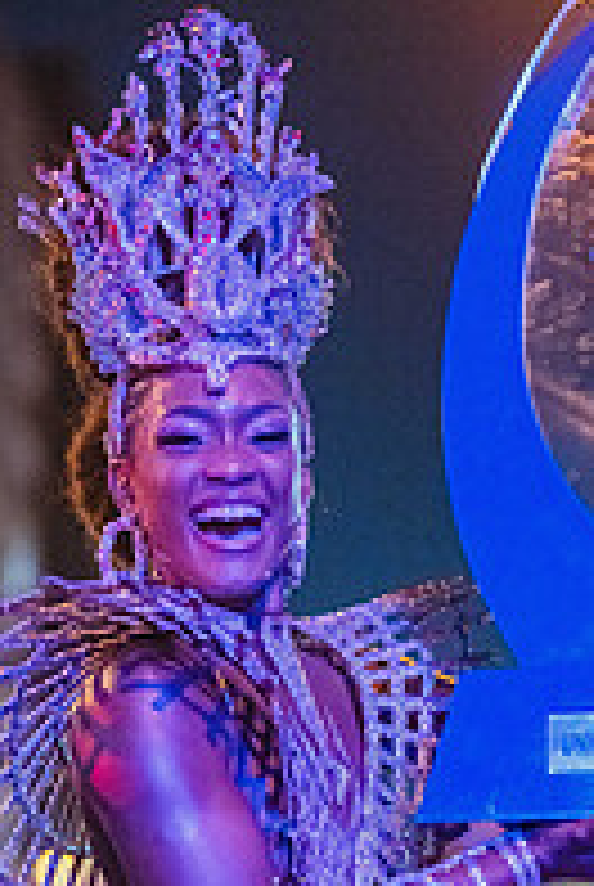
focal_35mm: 114
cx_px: 450
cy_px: 652
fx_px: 2811
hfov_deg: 12.0
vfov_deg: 17.8
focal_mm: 50
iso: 6400
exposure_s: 1/250
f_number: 1.2
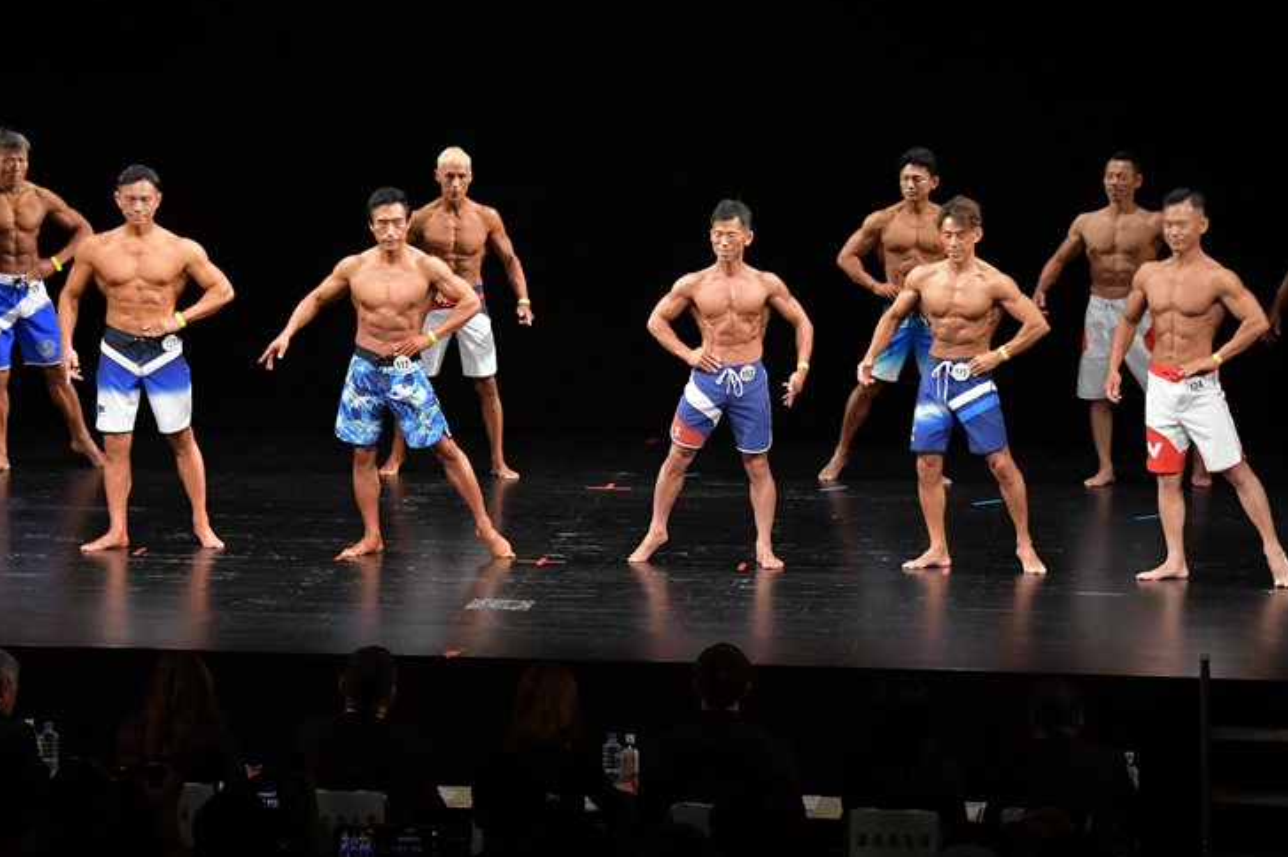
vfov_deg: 9.5
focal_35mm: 144
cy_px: 416
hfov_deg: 14.3
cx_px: 623
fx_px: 5149
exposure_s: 1/400
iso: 3200
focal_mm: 90
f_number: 5.6
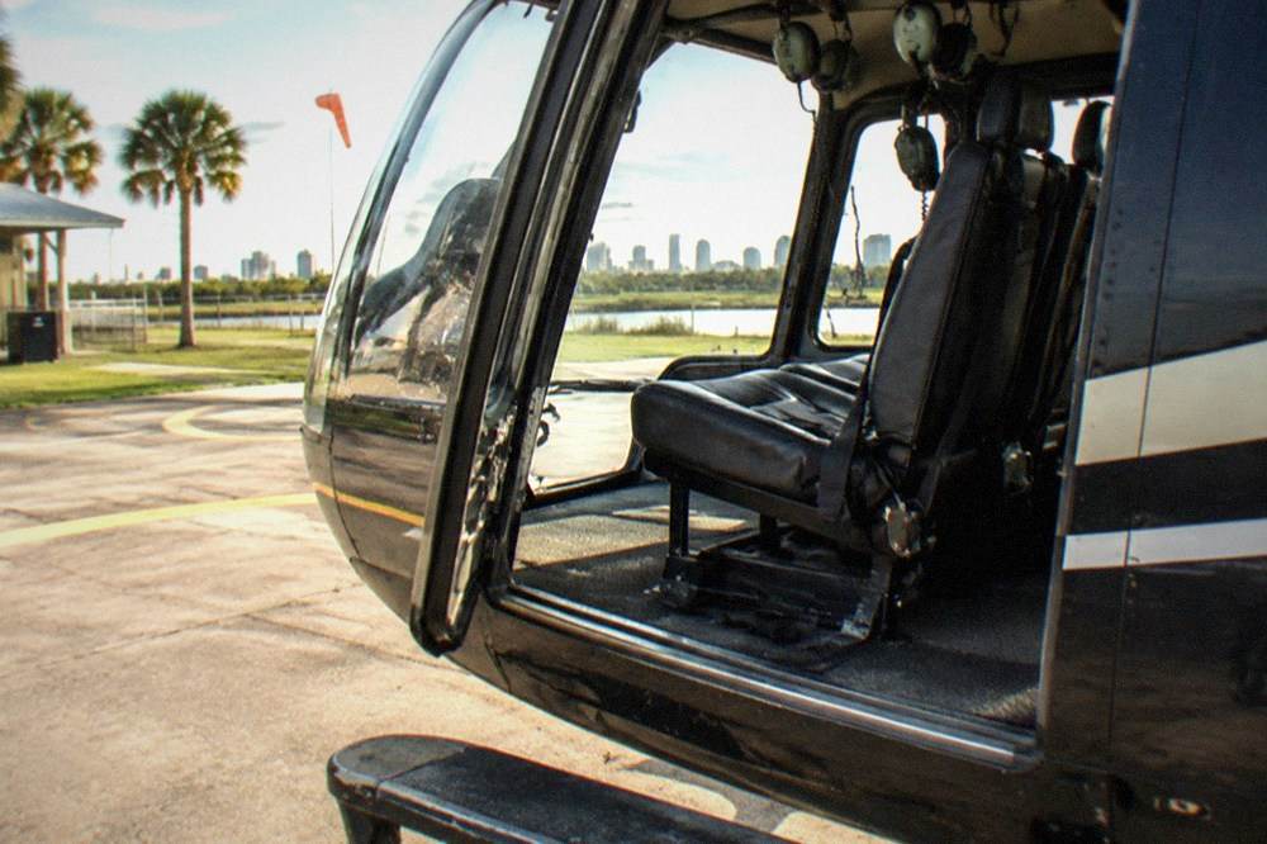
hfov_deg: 48.5
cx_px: 634
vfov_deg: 33.4
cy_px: 422
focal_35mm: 40
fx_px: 1407
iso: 200
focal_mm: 40
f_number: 11
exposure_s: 1/100
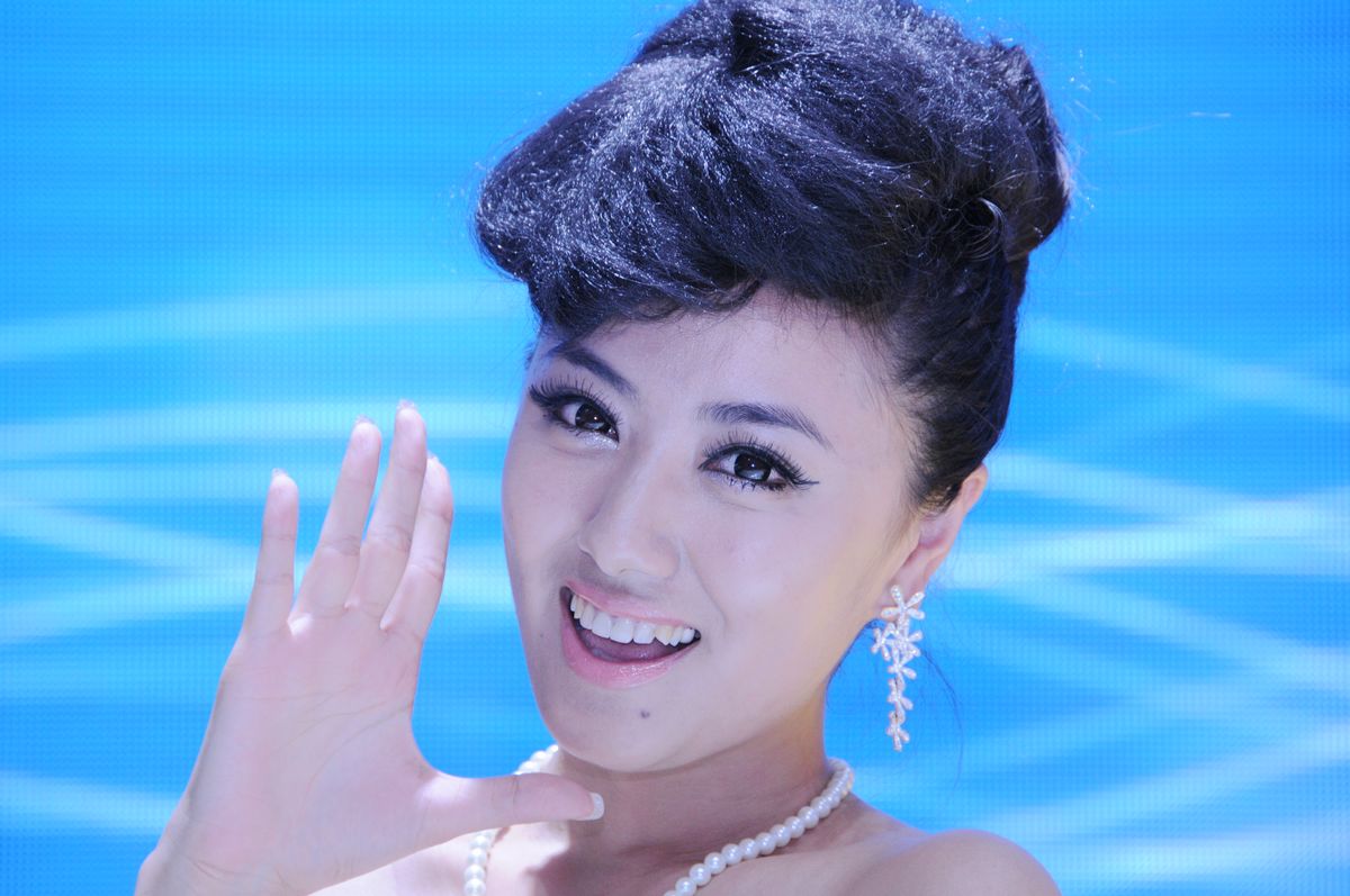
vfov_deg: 4.6
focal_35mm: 300
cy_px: 448
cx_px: 675
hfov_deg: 6.9
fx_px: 11236
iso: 640
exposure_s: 1/100
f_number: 6.3
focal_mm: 200
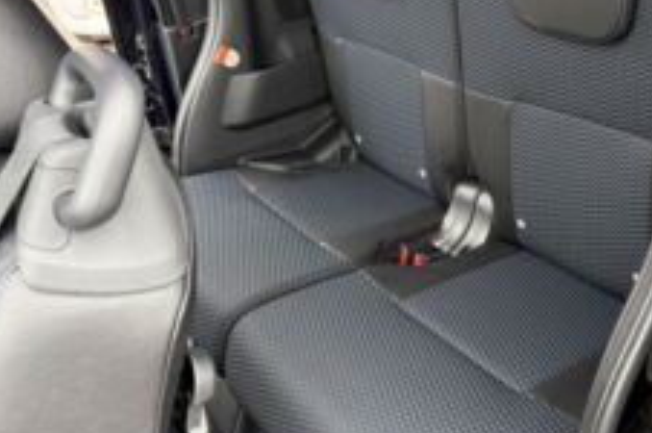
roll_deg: +6.8
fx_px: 760
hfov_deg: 45.7
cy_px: 206
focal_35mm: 42
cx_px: 441
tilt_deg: -30.0
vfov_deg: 31.8
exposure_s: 1/87
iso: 125
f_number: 1.6
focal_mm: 5.96
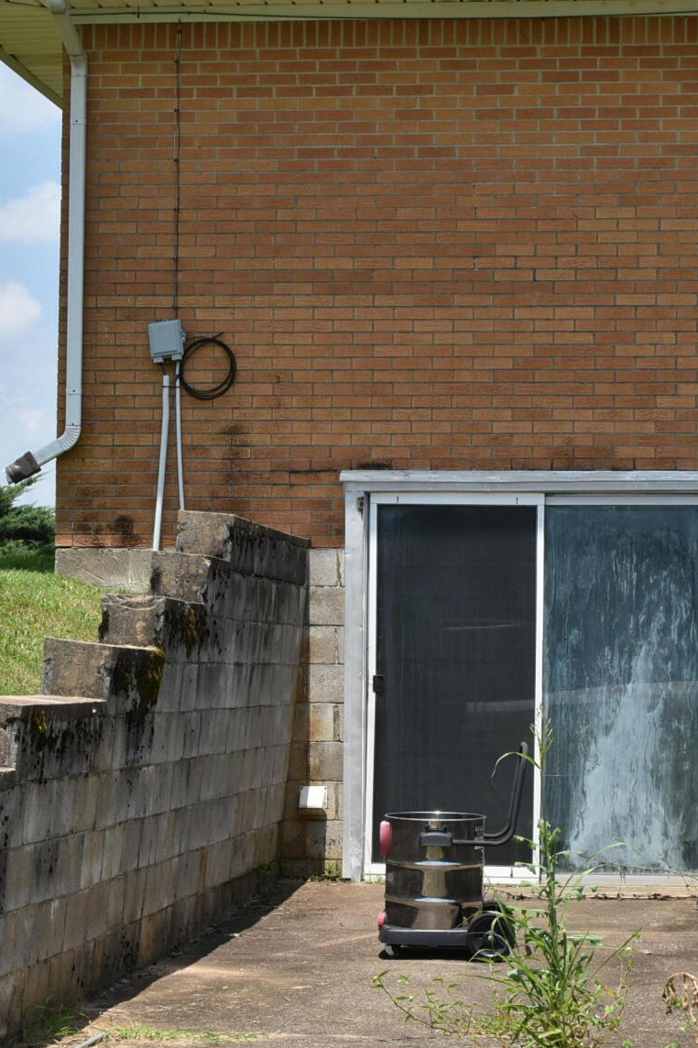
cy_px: 547
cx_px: 425
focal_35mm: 105
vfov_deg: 19.5
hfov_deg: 13.0
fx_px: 3055
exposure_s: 1/400
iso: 250
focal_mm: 40
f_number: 10
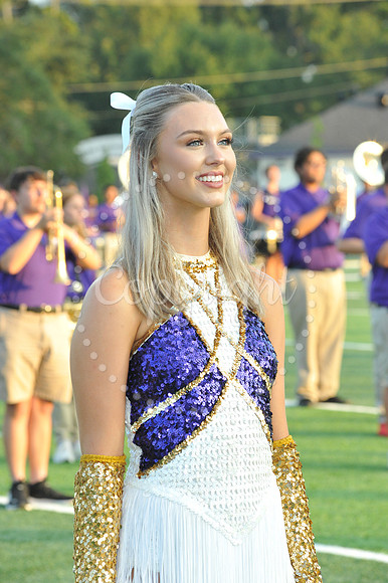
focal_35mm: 170
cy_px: 292
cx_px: 194
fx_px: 2751
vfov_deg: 12.1
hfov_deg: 8.1
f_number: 10
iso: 1600
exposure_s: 1/250
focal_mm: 170
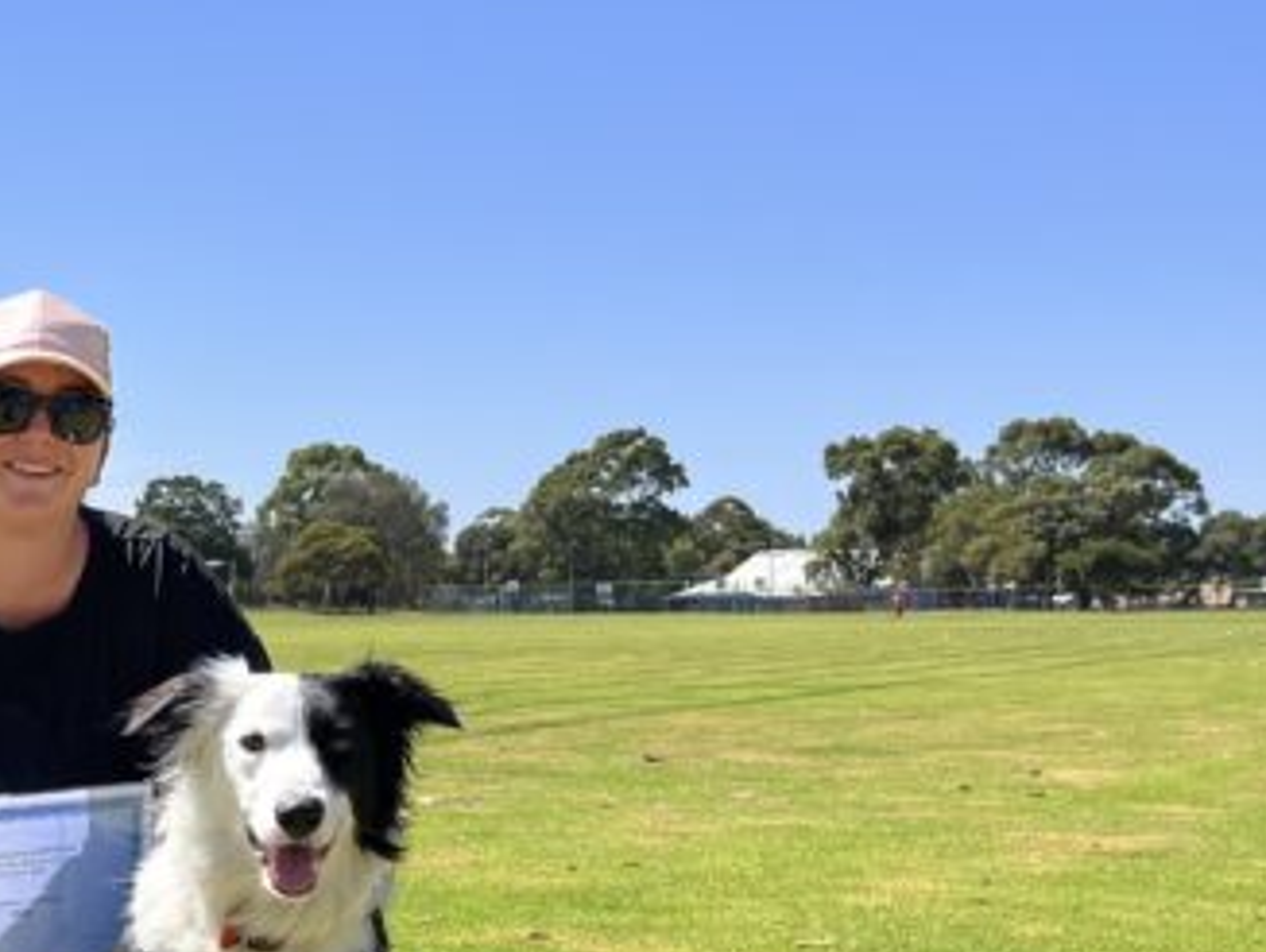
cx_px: -12
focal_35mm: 61
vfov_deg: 23.1
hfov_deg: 29.5
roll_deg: -0.1
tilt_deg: -7.9
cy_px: 944
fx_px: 2233
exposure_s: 1/4016
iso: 50
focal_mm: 5.1
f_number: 1.6
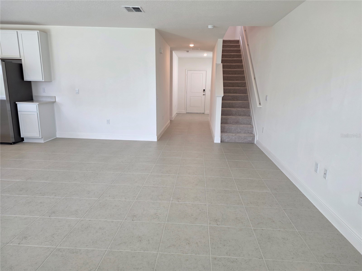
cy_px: 136
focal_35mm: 23
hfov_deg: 73.9
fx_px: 241
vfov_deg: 58.9
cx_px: 181
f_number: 1.7
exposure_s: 1/120
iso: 80
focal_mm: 6.25
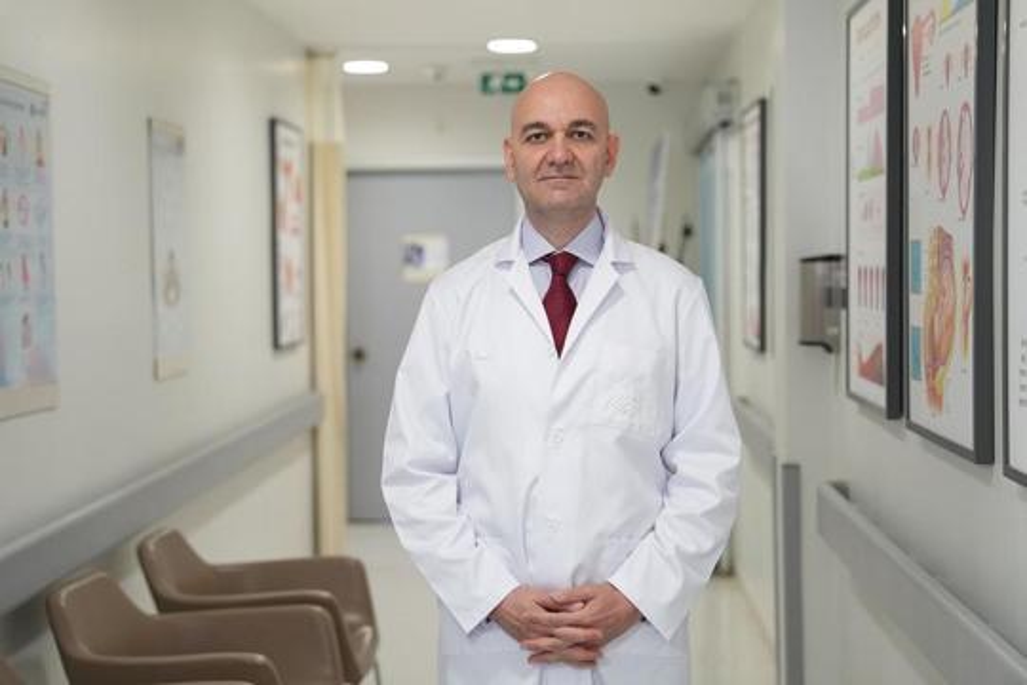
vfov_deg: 19.5
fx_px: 1997
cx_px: 514
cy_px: 342
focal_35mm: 70
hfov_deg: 28.8
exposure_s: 1/160
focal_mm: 70
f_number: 2.8
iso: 1000
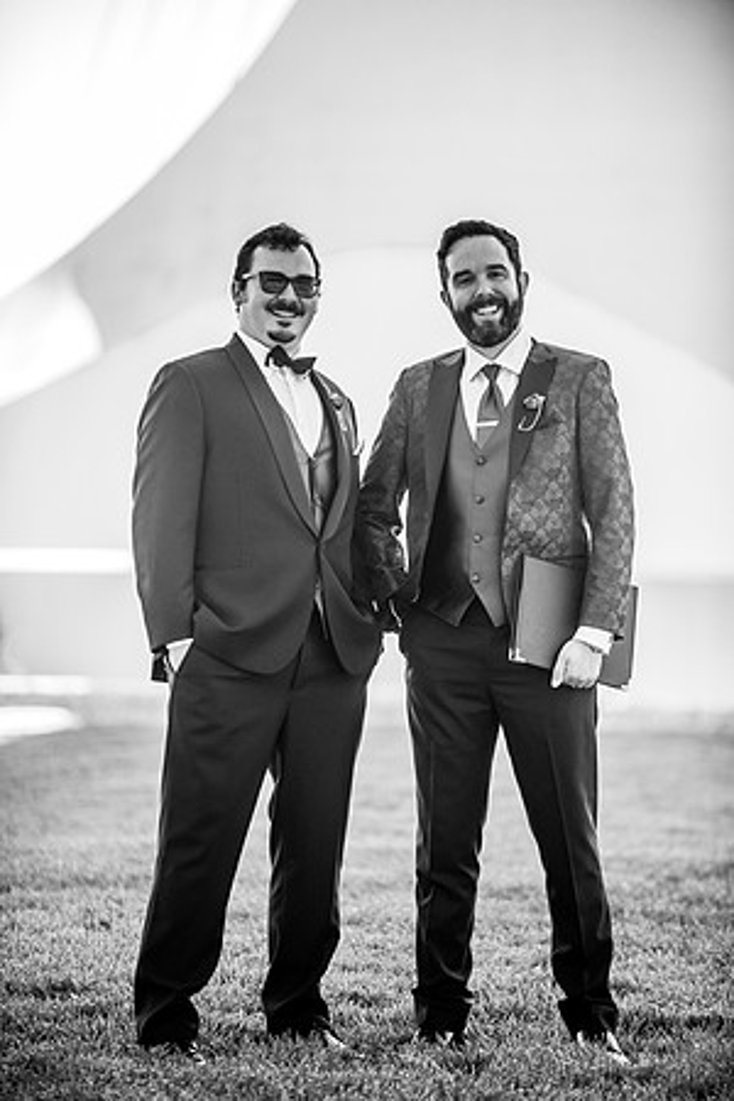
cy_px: 550
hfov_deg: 7.8
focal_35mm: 175
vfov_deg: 11.7
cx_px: 367
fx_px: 5352
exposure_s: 1/1600
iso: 400
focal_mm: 175
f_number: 2.8
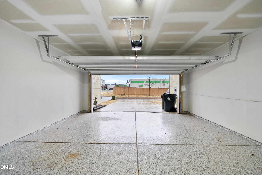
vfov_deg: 90.1
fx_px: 87
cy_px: 88
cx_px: 131
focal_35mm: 12
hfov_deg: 112.6
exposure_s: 1/20
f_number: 7.1
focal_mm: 12
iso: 800
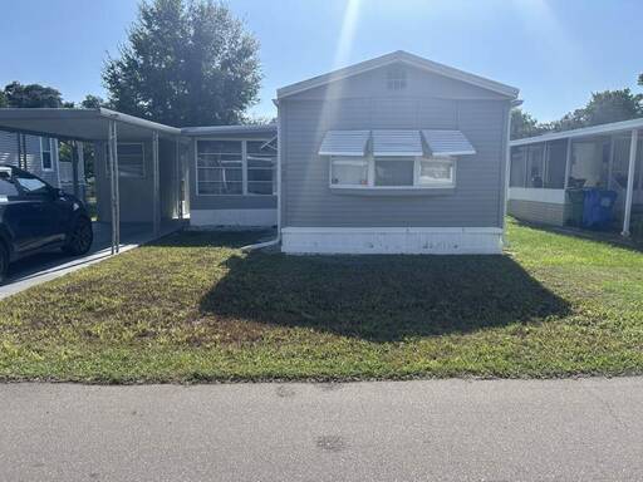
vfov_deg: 53.1
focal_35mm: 26
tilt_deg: -6.7
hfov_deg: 67.3
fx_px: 483
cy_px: 241
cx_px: 322
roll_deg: +0.6
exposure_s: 1/2841
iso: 50
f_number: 1.5
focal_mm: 5.7
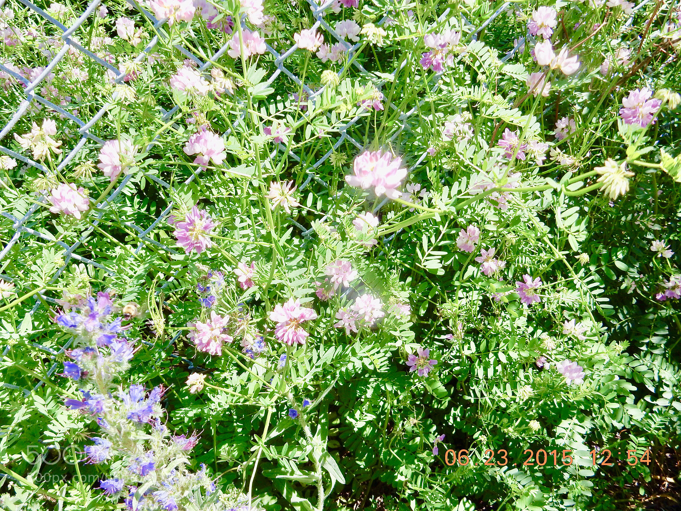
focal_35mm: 36
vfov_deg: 39.7
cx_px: 340
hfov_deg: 51.4
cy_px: 256
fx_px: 708
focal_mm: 6.4
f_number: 4
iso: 125
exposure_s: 1/400
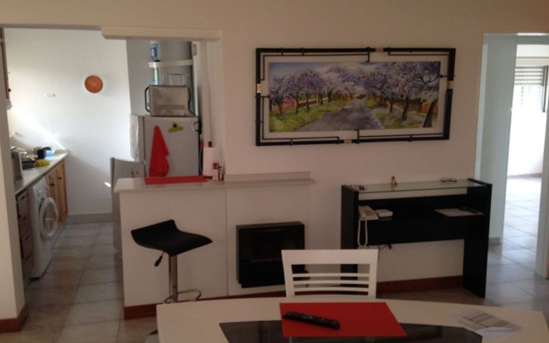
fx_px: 539
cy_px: 180
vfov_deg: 35.3
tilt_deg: -9.4
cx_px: 268
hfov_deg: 54.0
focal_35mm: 36
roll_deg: +1.7
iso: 64
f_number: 2.4
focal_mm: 4.12
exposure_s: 1/20
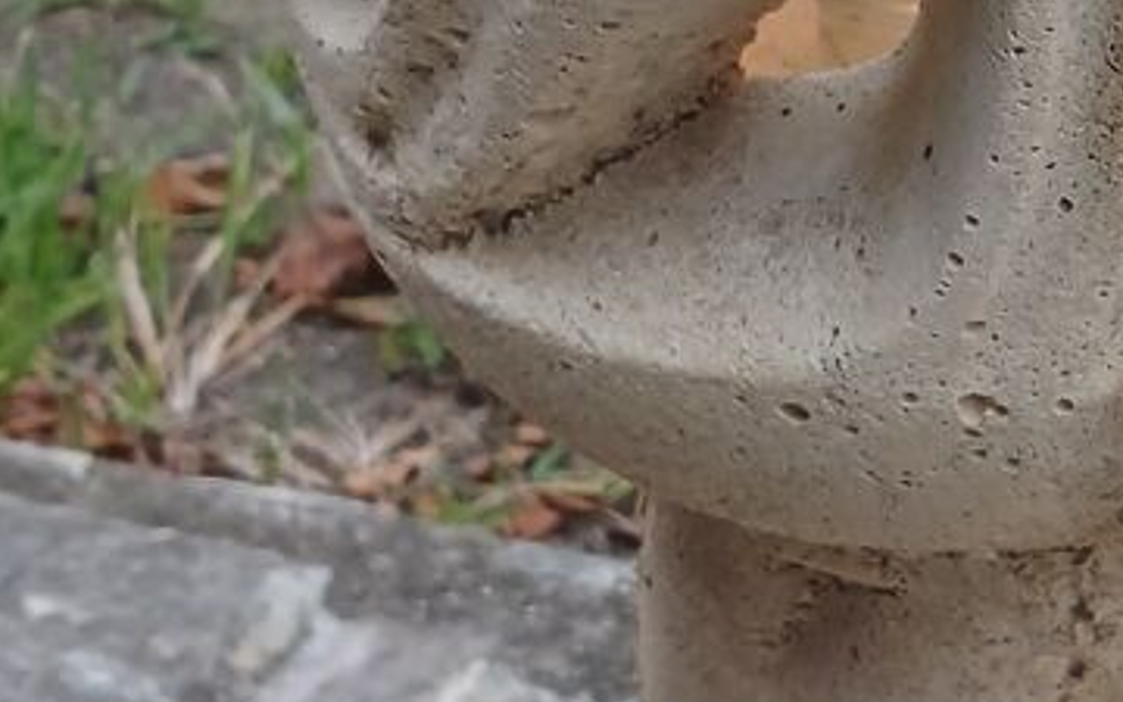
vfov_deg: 12.3
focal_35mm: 106
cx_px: 1045
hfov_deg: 19.2
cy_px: 129
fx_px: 3244
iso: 125
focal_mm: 4
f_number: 1.8
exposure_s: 1/50
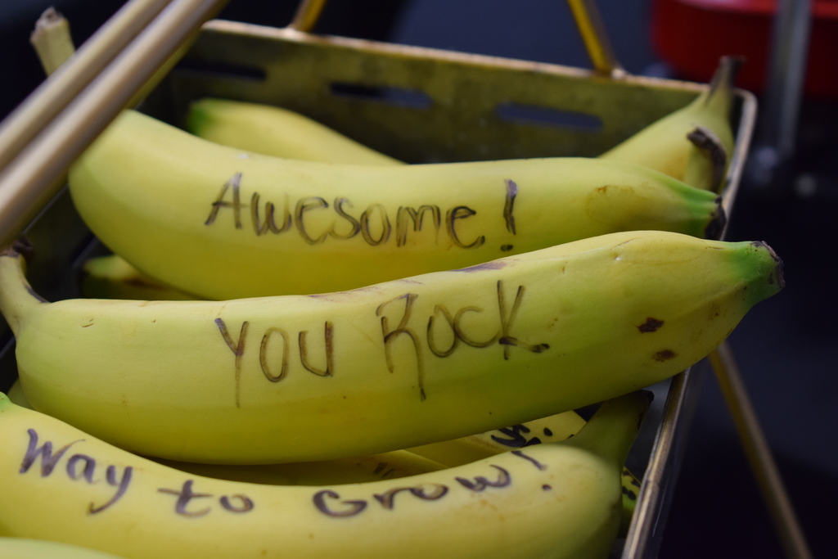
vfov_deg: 16.6
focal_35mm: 82
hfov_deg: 24.6
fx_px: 1921
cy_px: 280
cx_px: 419
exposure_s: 1/60
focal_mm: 55
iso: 1100
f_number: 5.6
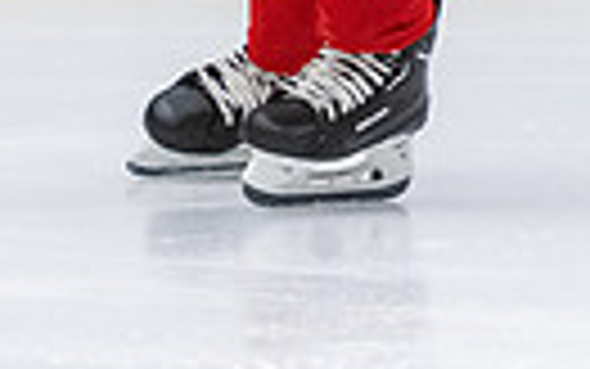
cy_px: -307
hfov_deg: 1.8
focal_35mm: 1153
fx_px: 18548
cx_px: 450
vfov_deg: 1.1
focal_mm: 175
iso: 3200
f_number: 3.2
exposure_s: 1/640
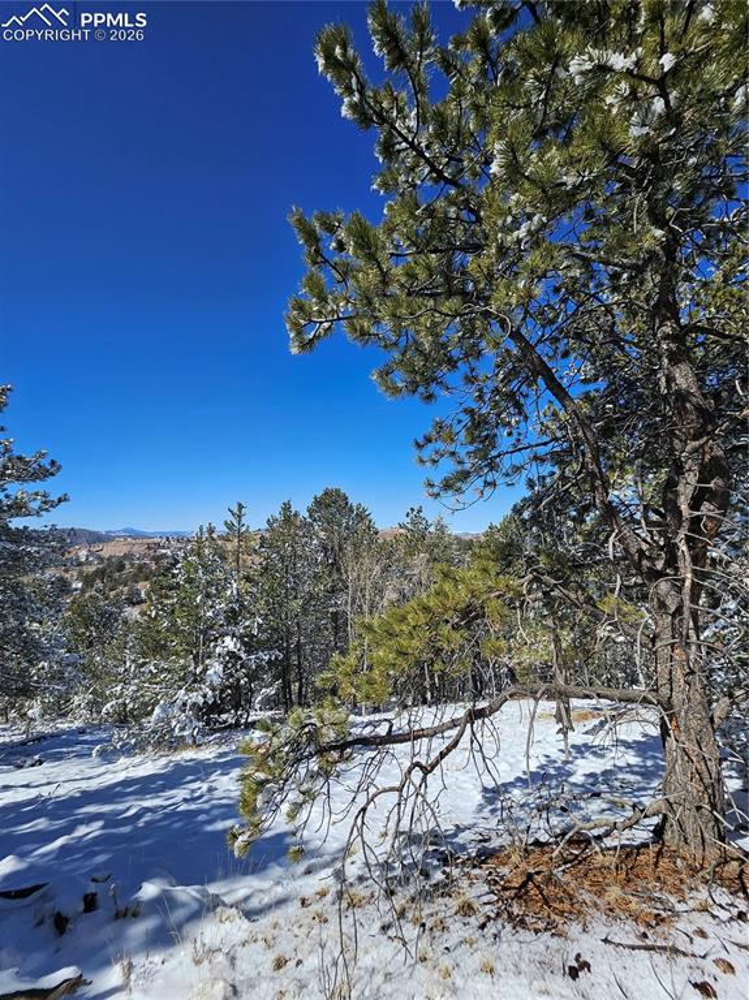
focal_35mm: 13
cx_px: 374
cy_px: 500
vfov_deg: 106.2
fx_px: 375
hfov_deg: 89.9
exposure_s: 1/1593
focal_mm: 1.74
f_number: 2.2
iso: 32
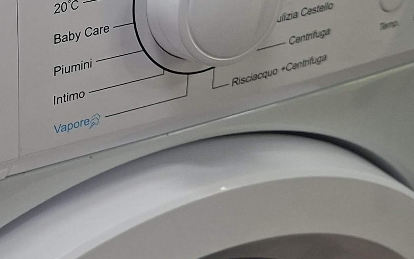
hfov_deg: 24.8
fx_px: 892
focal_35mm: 79
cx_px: -7
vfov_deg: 16.2
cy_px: -1
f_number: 1.8
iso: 200
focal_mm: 5.54
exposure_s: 1/100
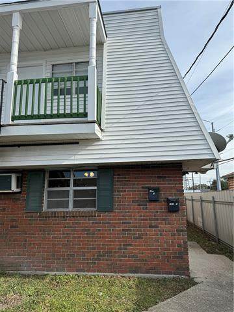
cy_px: 156
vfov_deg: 71.6
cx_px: 117
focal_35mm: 24
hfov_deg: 56.8
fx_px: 216
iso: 80
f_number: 1.78
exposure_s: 1/3802
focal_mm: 6.86
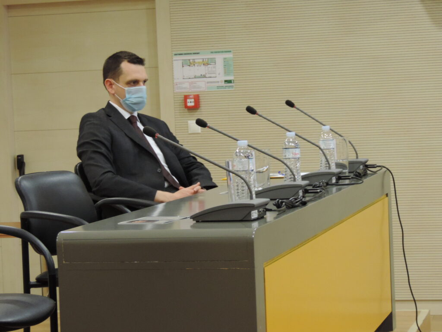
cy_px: 166
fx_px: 1341
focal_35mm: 105
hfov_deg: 18.7
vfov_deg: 14.1
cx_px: 221
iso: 640
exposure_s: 1/25
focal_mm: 18.7
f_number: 4.2
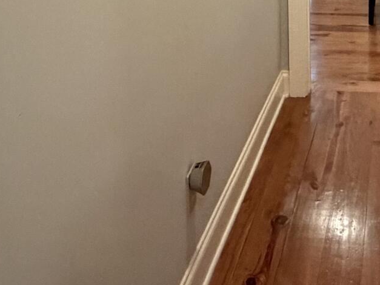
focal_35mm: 67
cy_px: -69
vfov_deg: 20.3
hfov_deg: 28.3
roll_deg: +0.7
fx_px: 735
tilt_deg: -8.1
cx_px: 310
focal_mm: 2.22
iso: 1000
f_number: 2.2
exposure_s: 1/60
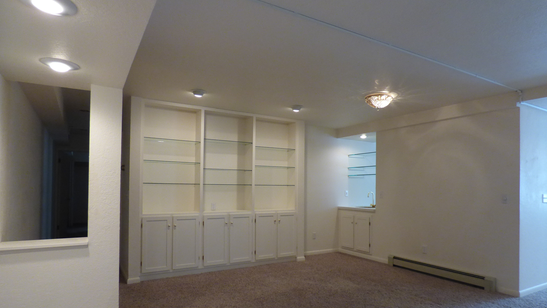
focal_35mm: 22
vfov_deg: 51.2
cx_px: 273
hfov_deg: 81.2
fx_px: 319
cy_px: 184
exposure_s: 1/60
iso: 320
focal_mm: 3.58
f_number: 2.8
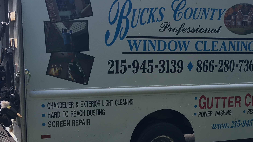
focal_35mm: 68
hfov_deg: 30.7
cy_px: 138
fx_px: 456
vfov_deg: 17.4
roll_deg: +1.0
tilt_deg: -11.9
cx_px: 170
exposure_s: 1/275
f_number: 2.2
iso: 25
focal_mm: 4.15
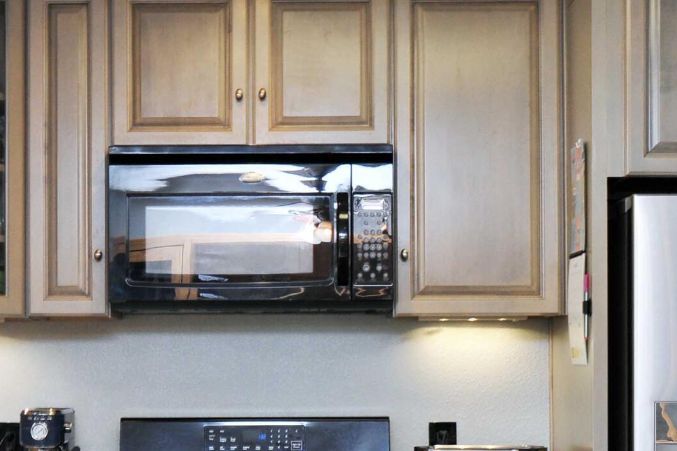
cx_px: 274
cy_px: 322
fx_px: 1880
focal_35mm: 100
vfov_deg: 13.6
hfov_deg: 20.4
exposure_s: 1/30
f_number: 9
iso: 800
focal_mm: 35
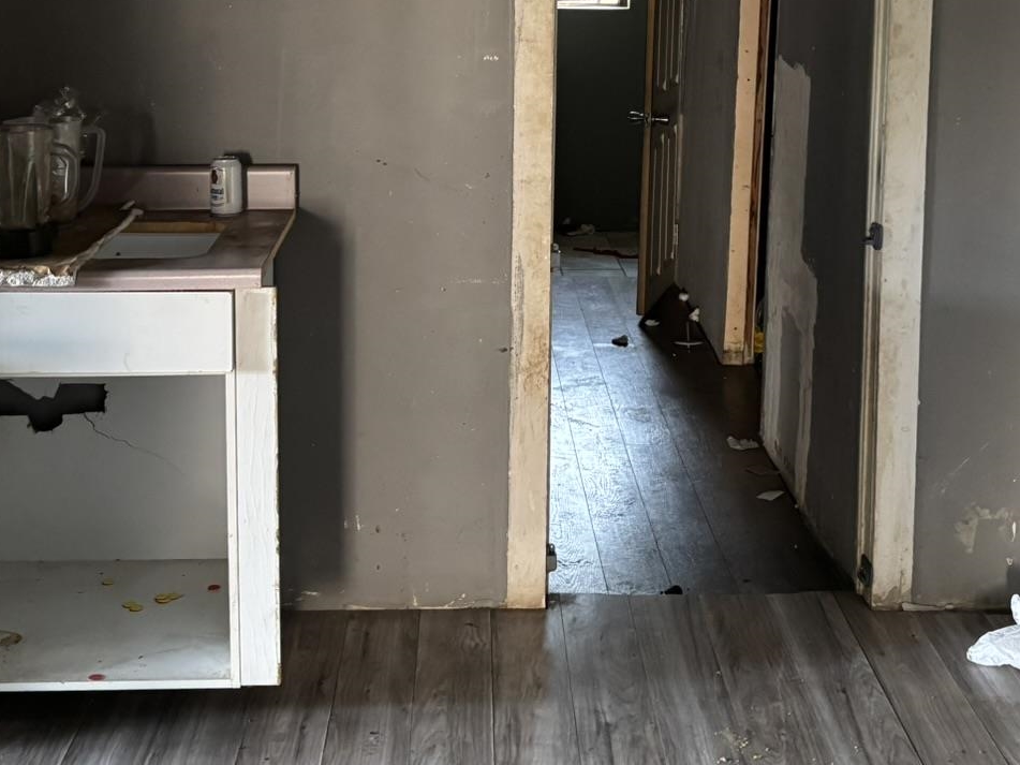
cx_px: 524
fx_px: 1650
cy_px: 130
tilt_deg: -7.4
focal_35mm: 56
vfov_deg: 25.5
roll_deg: -1.1
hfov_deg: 34.4
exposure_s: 1/40
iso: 640
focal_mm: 5.96
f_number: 1.6
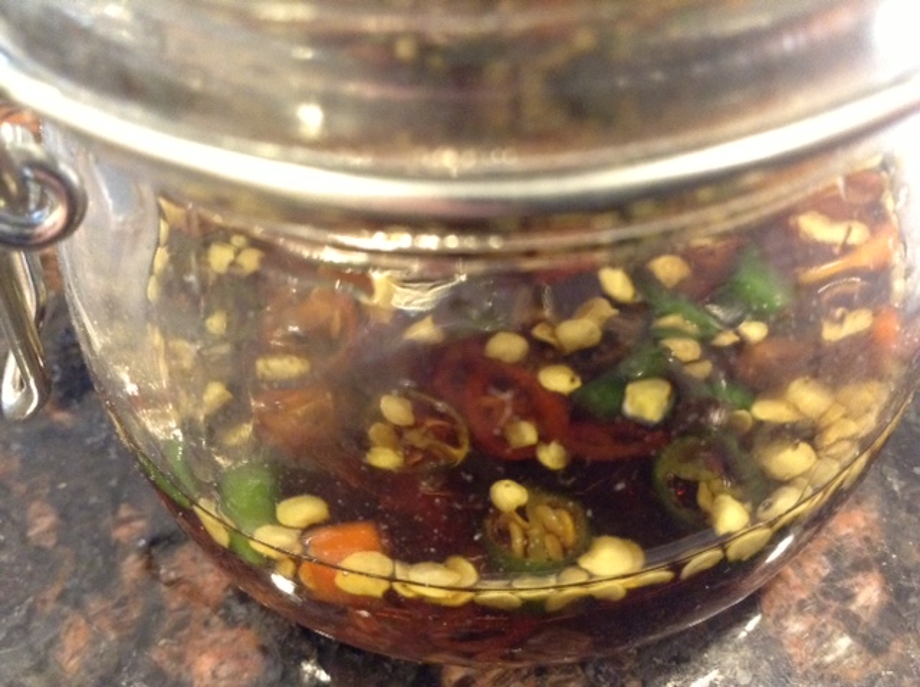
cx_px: 460
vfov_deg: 42.8
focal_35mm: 33
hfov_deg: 55.4
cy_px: 344
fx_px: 876
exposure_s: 1/15
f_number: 2.4
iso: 500
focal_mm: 3.3
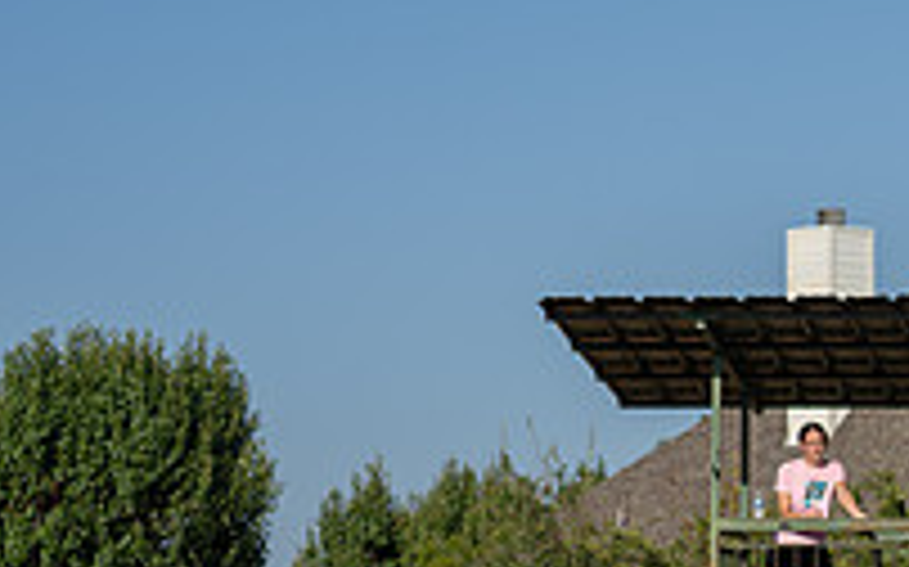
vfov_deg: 6.7
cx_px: 1232
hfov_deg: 10.6
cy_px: 804
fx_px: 4754
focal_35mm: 192
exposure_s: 1/4000
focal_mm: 50
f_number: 2.2
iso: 100
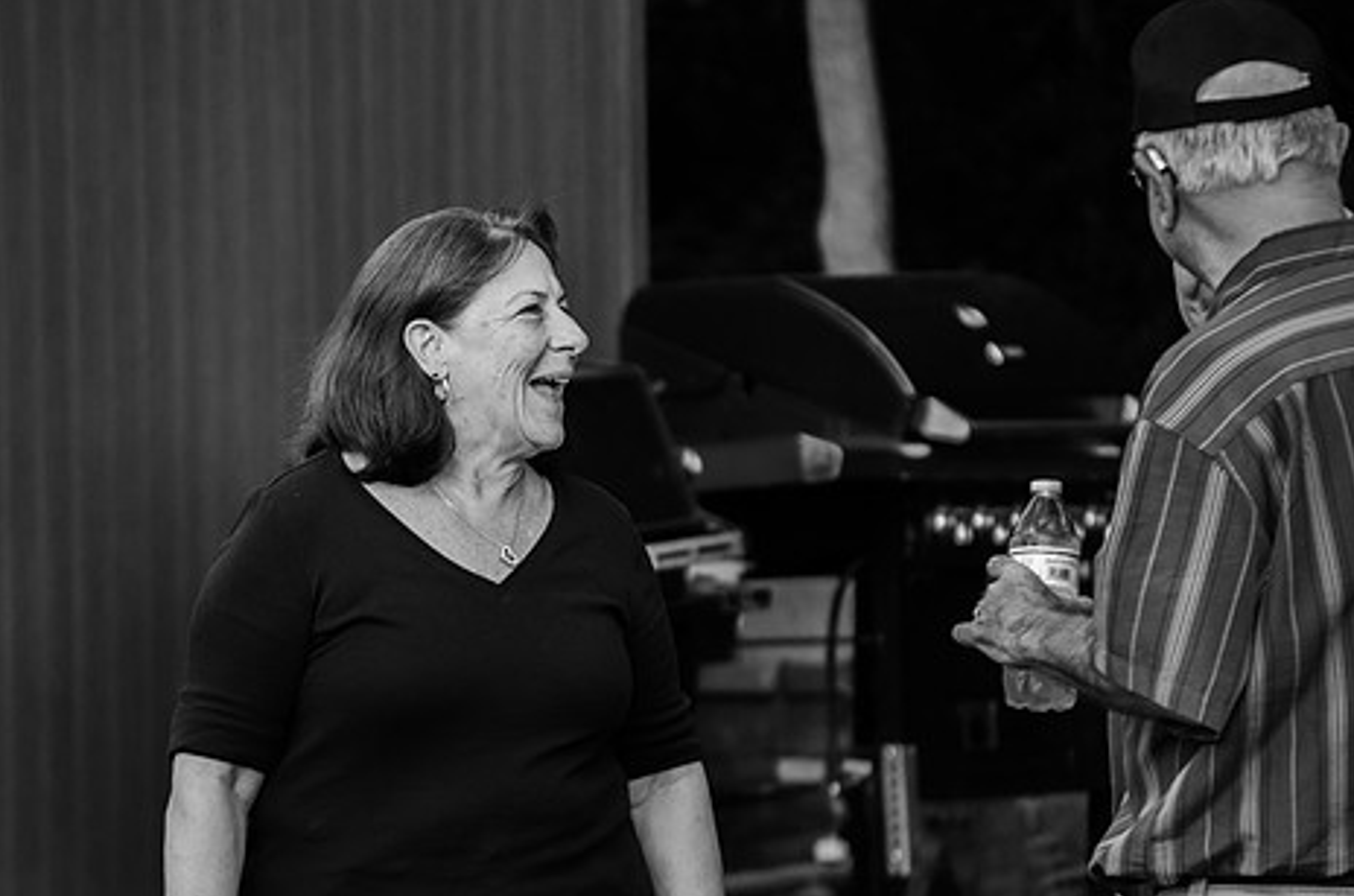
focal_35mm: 300
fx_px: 11256
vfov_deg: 4.6
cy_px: 382
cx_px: 566
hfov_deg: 6.9
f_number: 5.6
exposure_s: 1/500
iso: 360
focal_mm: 160
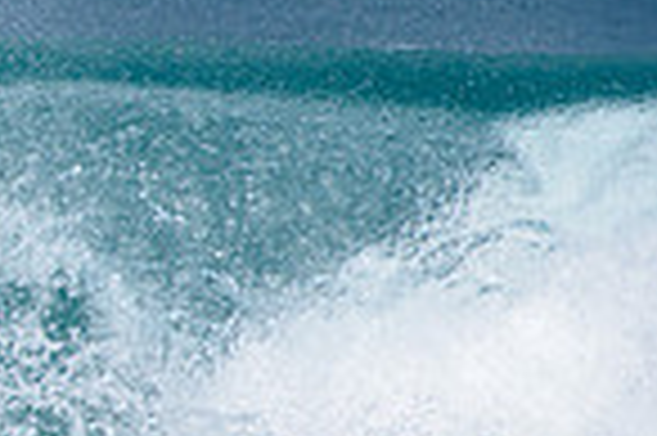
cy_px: 258
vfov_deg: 0.7
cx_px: -630
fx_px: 36295
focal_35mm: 1991
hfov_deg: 1.0
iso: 160
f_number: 5.6
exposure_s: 1/2000
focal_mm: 500
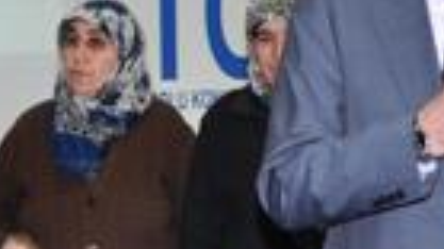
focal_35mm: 144
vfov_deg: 8.4
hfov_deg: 14.9
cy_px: 110
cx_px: 220
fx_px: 1694
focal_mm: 20
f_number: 4
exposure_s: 1/50
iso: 200
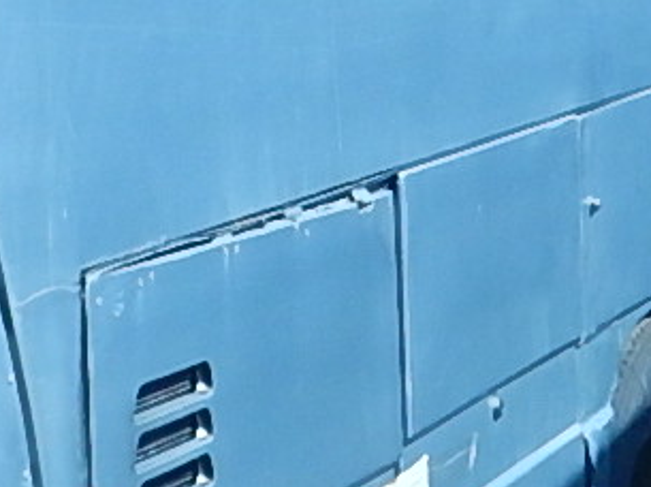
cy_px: 128
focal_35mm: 179
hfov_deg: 11.1
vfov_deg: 8.3
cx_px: 258
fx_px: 3362
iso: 125
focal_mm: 4.3
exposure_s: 1/800
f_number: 4.1
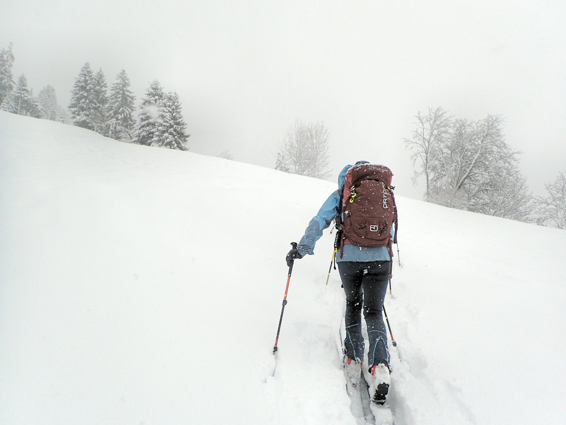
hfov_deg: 69.4
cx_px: 283
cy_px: 212
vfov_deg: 54.9
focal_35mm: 25
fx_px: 409
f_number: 2.8
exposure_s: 1/800
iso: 100
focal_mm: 4.5
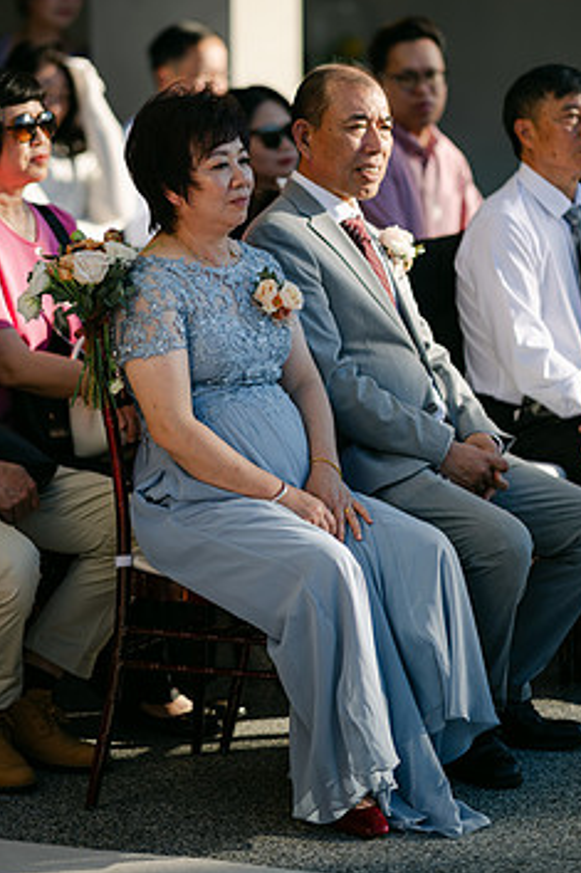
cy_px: 331
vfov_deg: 15.3
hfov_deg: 10.2
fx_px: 3247
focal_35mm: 134
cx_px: 272
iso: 64
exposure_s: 1/2500
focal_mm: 105
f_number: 1.4
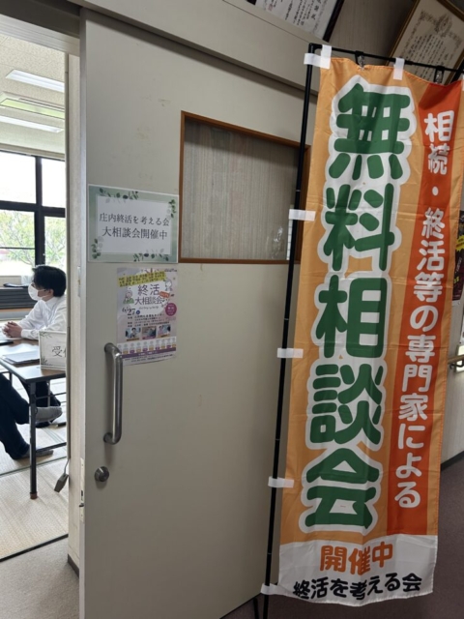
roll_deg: -4.6
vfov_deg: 67.3
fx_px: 465
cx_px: 232
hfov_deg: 53.1
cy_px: 310
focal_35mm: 26
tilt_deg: -8.2
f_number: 1.5
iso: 125
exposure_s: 1/95
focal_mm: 5.7
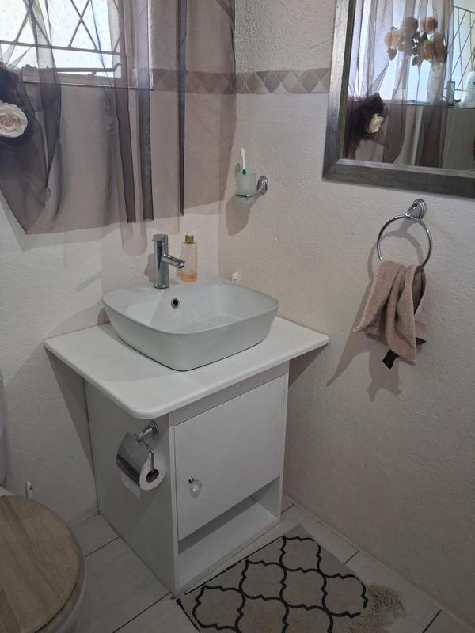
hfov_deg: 51.4
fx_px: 494
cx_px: 238
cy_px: 316
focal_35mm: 27
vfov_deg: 65.3
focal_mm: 4
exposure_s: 1/120
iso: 250
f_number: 1.8
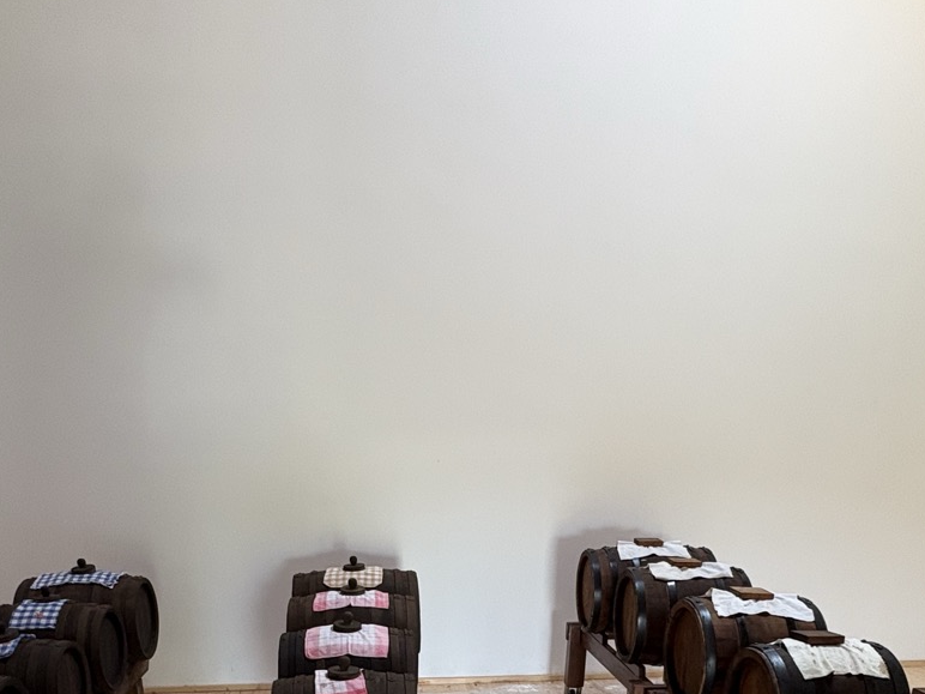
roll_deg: +0.9
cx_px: 452
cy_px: 675
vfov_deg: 42.5
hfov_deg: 61.7
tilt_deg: -17.6
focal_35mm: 29
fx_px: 775
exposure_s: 1/60
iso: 320
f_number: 2.2
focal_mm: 2.22
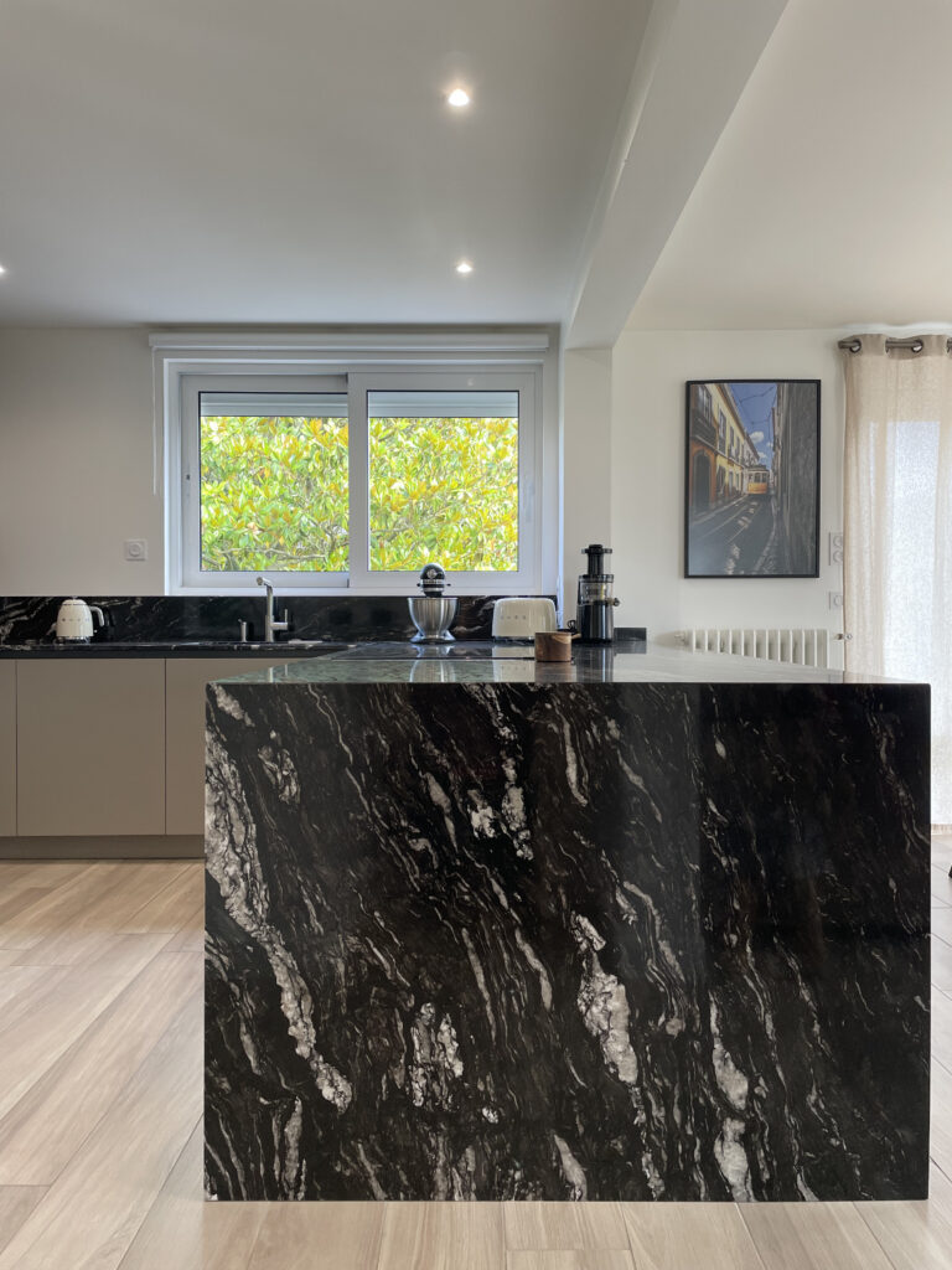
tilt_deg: -0.3
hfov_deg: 53.1
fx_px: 953
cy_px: 635
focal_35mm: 26
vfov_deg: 67.3
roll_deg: +0.5
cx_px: 476
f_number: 1.6
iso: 80
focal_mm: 4.2
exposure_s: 1/100
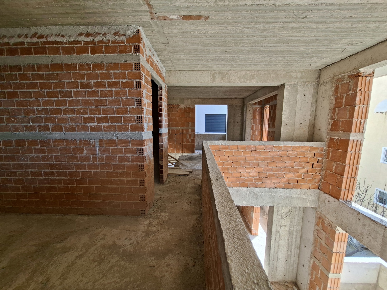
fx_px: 145
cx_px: 194
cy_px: 145
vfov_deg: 89.9
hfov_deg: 106.2
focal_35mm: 13
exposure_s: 1/120
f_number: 2.2
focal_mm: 1.74
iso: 40
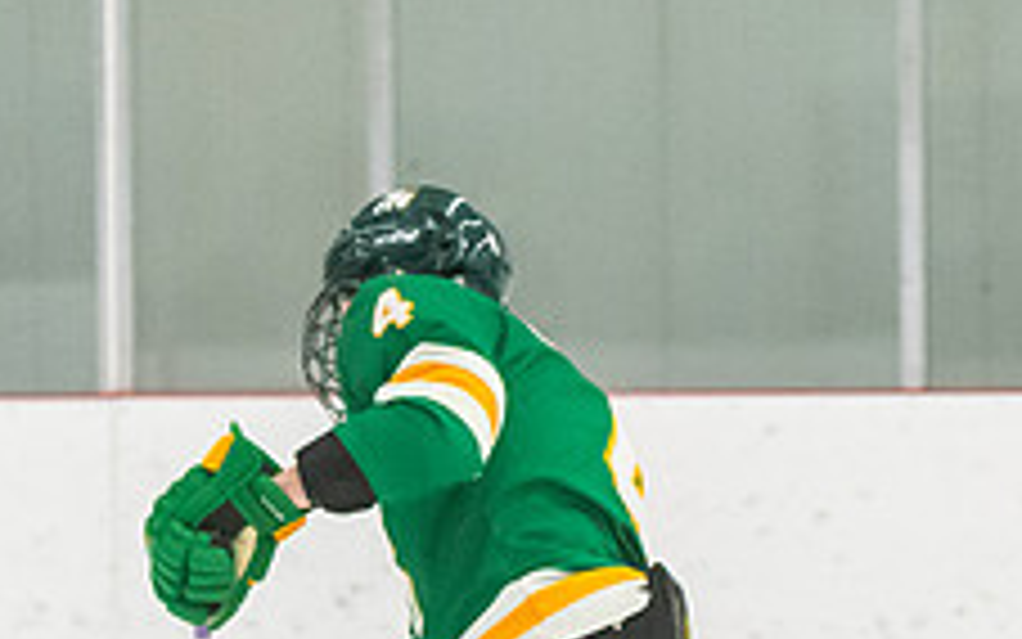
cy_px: 848
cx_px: 646
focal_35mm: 425
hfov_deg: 4.9
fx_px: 11840
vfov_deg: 3.1
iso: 3200
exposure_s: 1/800
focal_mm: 86
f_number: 2.8
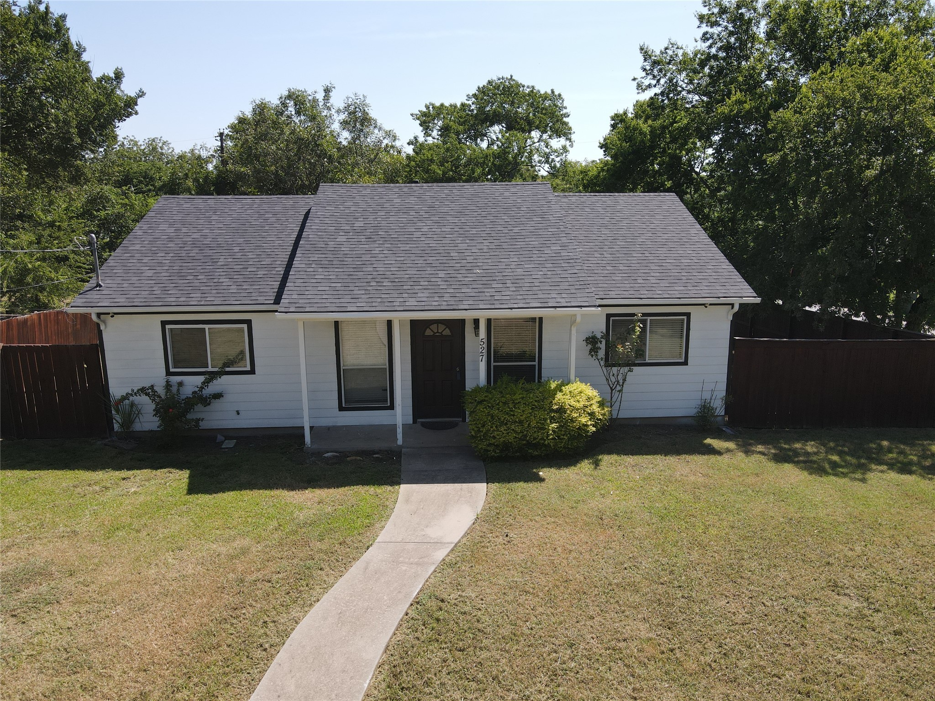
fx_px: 648
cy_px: 350
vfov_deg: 56.8
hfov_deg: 71.6
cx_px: 468
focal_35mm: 24
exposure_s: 1/500
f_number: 2.8
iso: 100
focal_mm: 4.5
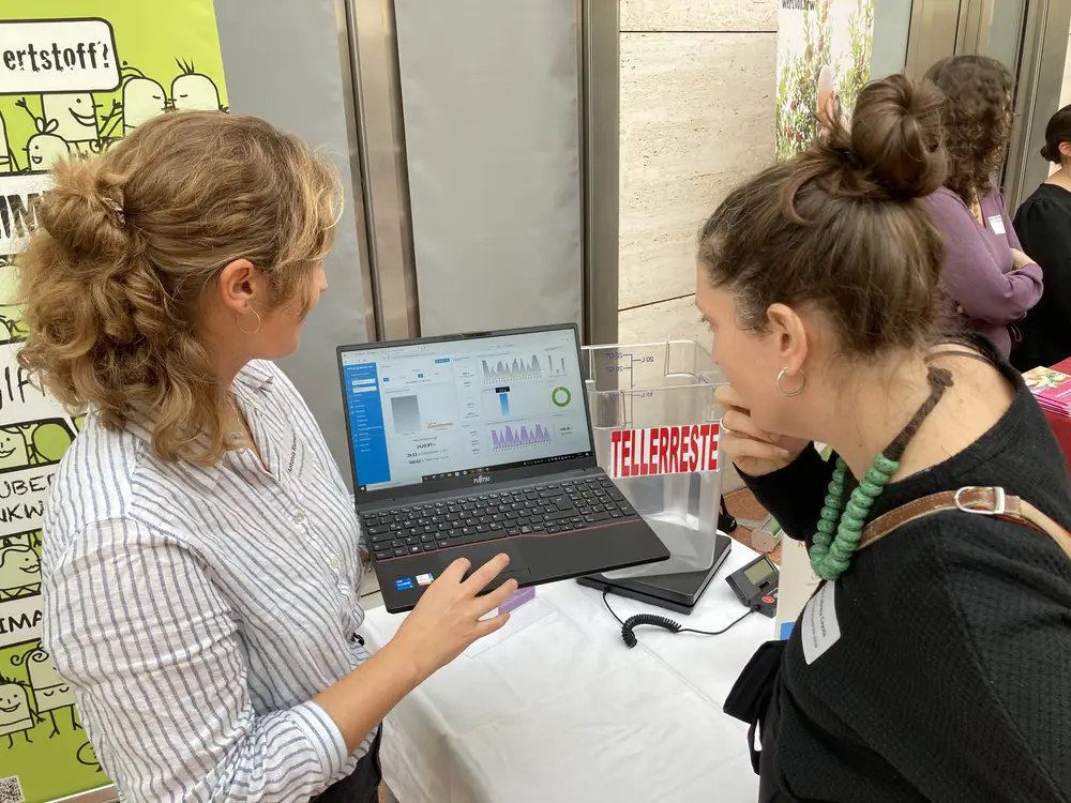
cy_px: 402
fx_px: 866
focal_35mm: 28
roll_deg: +0.3
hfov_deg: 63.4
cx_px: 536
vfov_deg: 49.7
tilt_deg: -18.4
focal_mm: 3.99
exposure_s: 1/121
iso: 40
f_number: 1.8
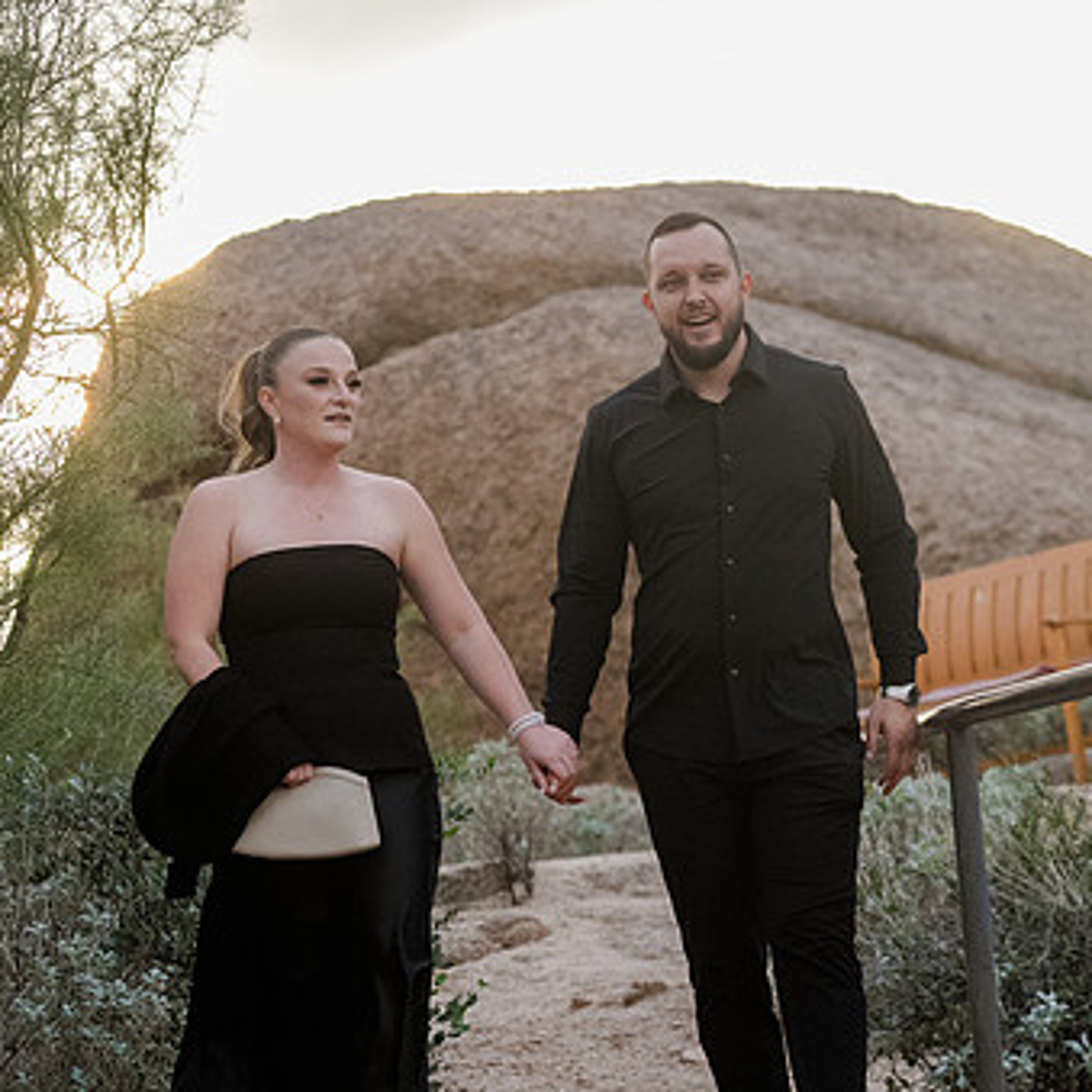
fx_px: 5246
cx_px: 773
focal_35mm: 147
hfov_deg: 11.9
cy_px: 607
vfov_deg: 11.9
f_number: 5.6
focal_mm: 101
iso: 3200
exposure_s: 1/640
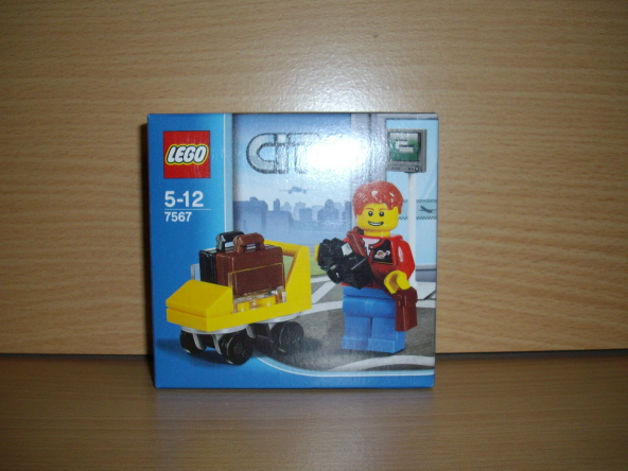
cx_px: 311
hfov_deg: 46.8
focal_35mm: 40
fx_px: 726
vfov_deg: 36.0
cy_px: 224
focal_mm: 6.2
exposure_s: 1/50
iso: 160
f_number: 2.8
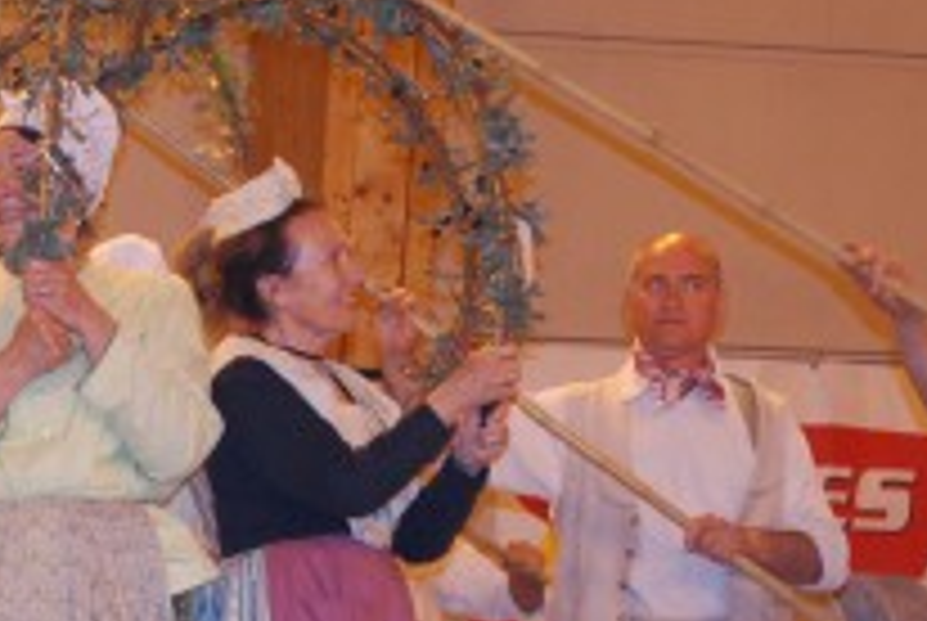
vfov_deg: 6.1
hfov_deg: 9.1
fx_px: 5776
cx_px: -68
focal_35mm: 224
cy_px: 686
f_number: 5.6
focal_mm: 48
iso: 1000
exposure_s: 1/60
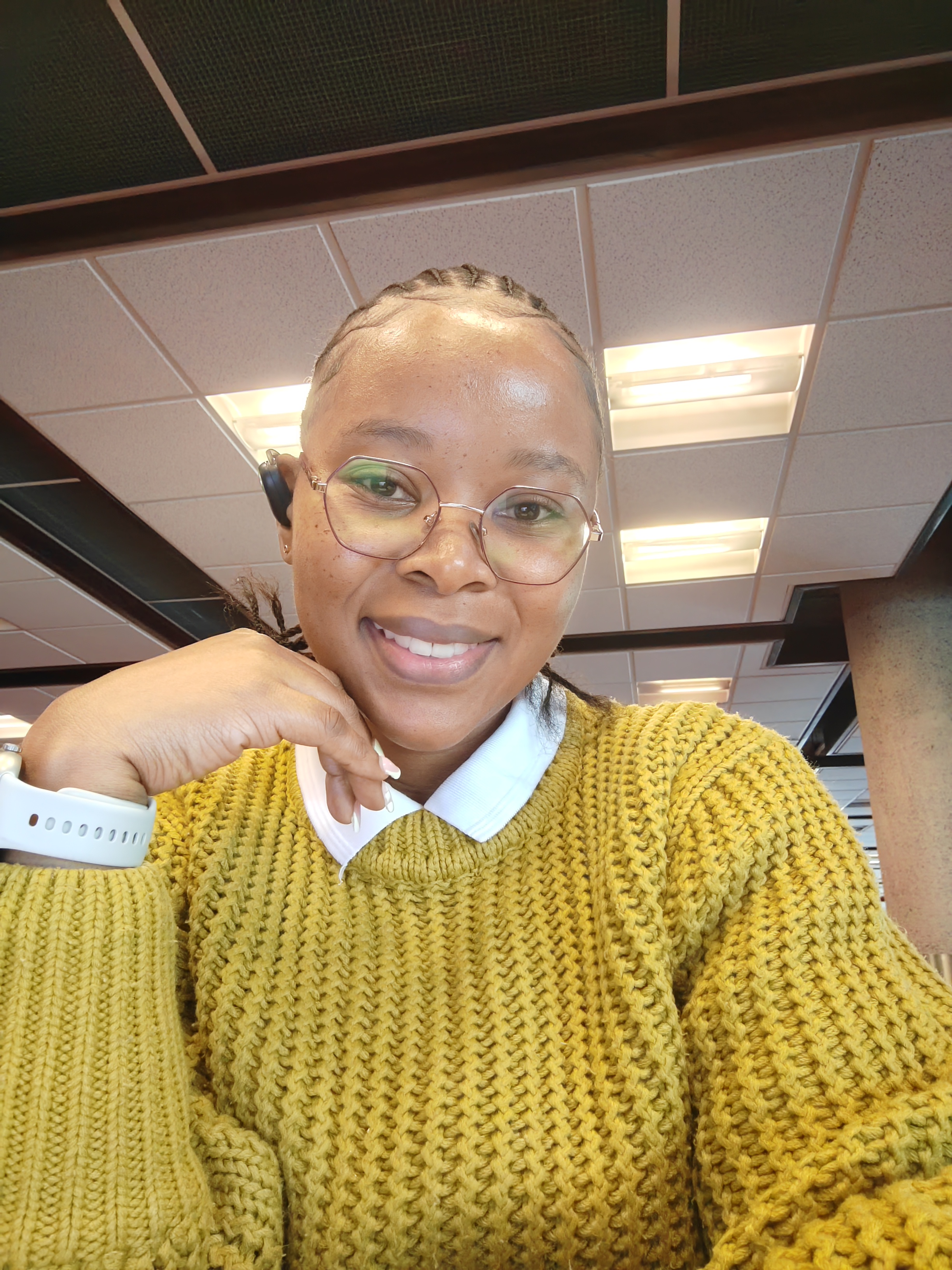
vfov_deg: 71.6
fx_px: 880
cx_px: 476
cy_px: 635
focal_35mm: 24
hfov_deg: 56.8
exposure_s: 1/20
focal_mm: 3.25
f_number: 2.45
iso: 3200
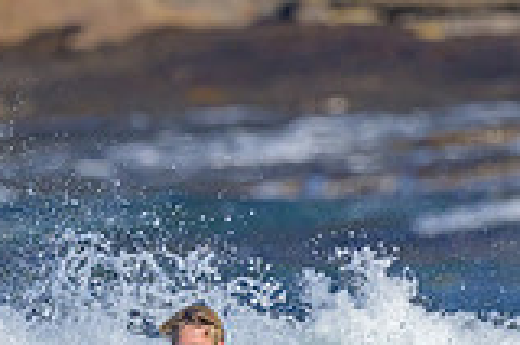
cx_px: 227
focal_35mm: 3987
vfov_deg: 0.3
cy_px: 444
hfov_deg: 0.5
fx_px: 57475
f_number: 6.3
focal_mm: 800
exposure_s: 1/2000
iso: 280
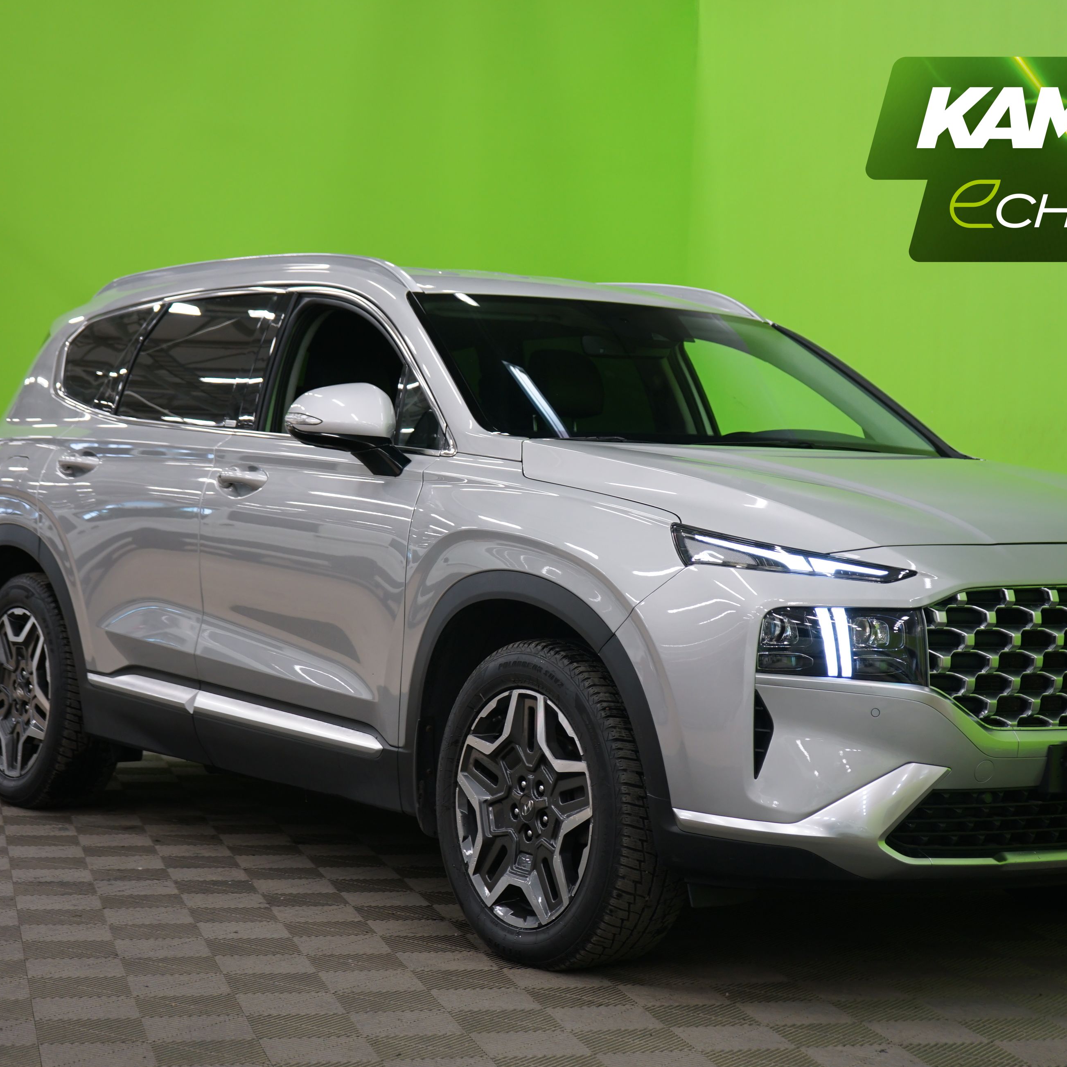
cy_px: 535
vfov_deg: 25.4
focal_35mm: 68
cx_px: 632
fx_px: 2371
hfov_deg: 25.3
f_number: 5
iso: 400
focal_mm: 53
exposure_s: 1/10
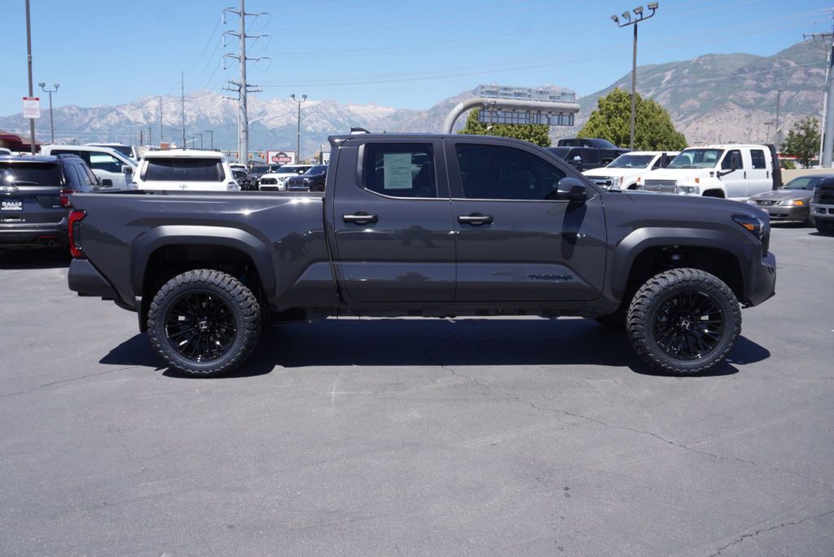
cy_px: 278
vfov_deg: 40.0
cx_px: 417
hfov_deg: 57.2
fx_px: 765
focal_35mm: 33
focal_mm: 22
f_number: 8
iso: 100
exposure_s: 1/200
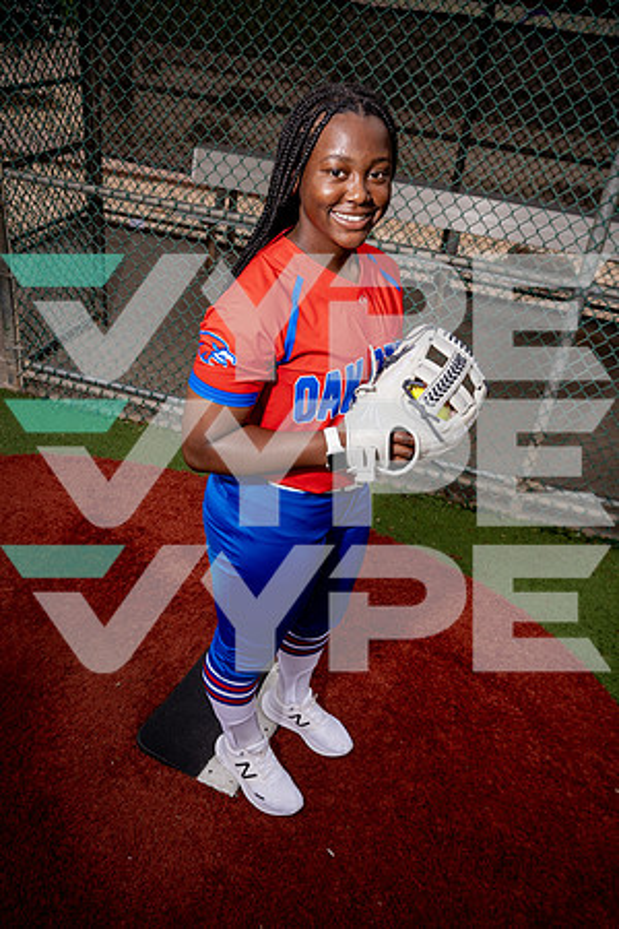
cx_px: 310
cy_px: 464
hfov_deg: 43.6
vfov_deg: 61.9
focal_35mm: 30
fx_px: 774
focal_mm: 30
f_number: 8
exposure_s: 1/250
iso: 100
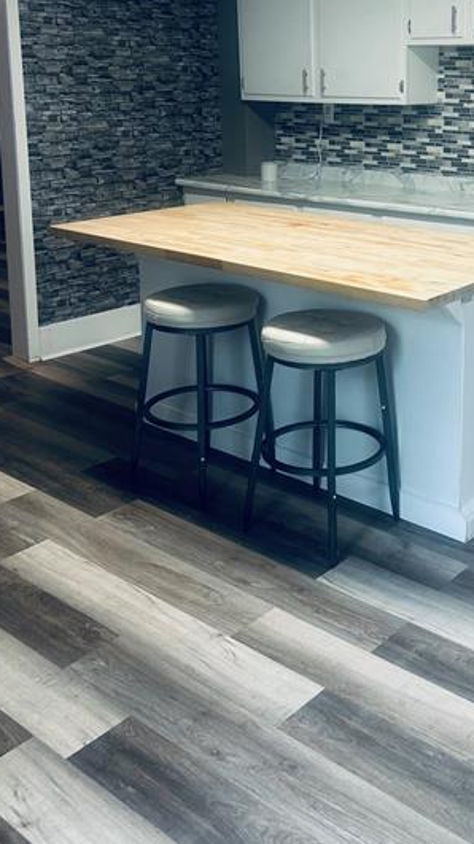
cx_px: 414
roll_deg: -0.8
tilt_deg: -10.5
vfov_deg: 48.1
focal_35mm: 41
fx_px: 918
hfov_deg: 28.0
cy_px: 242
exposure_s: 1/63
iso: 64
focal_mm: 5.7
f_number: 1.5
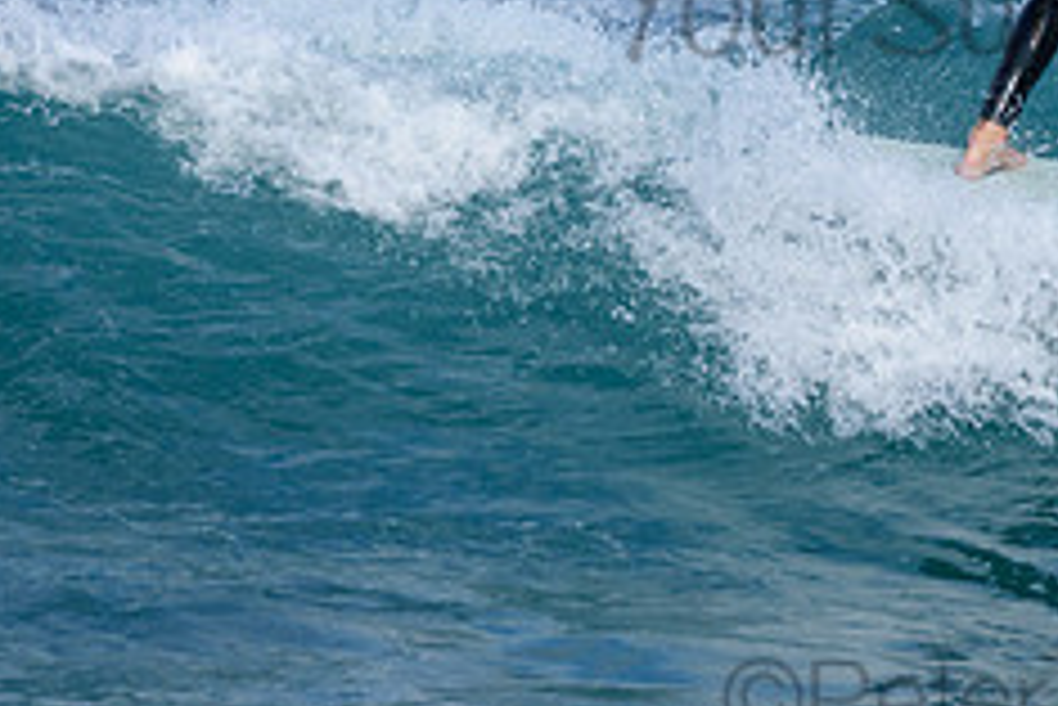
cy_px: -47
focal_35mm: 1778
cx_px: 1072
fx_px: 52284
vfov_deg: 0.8
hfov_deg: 1.2
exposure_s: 1/2000
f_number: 5.6
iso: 500
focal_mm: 480
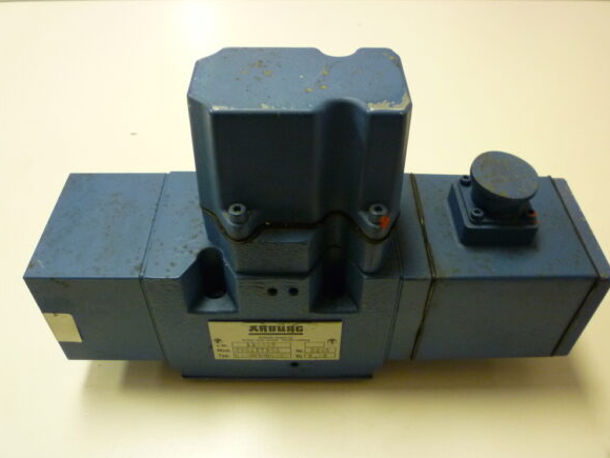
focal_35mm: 30
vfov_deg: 46.8
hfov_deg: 60.0
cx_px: 311
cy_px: 234
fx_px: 529
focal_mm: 5.2
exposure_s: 1/15
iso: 400
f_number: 3.3
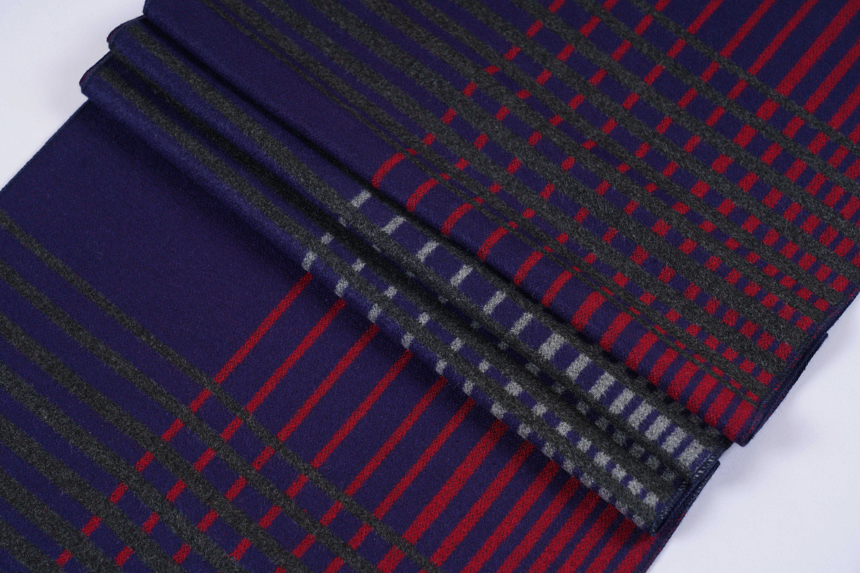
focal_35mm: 71
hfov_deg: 28.5
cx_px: 430
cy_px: 286
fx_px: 1696
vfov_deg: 19.2
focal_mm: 71
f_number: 8
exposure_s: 1/125
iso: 100
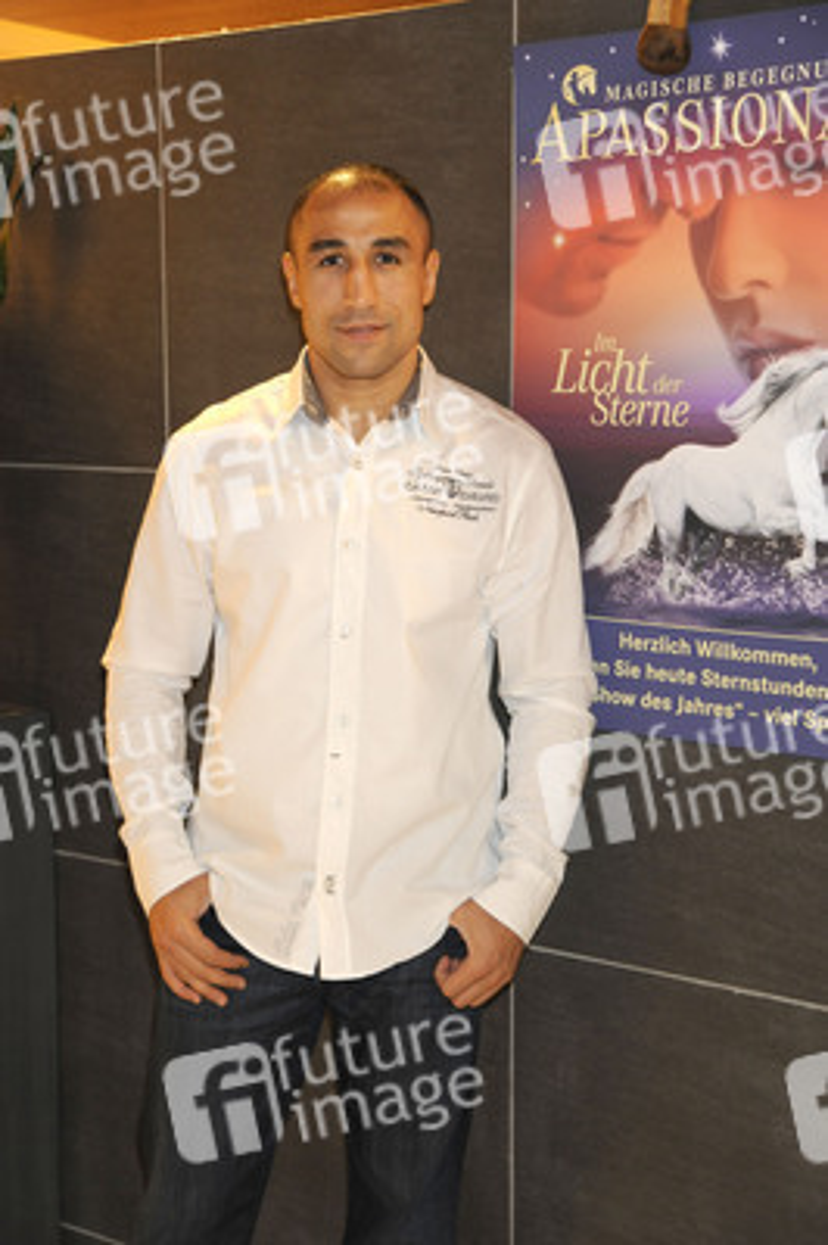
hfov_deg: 22.6
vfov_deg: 33.4
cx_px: 414
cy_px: 622
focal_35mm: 60
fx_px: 2073
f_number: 5.6
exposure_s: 1/50
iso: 2500
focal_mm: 60
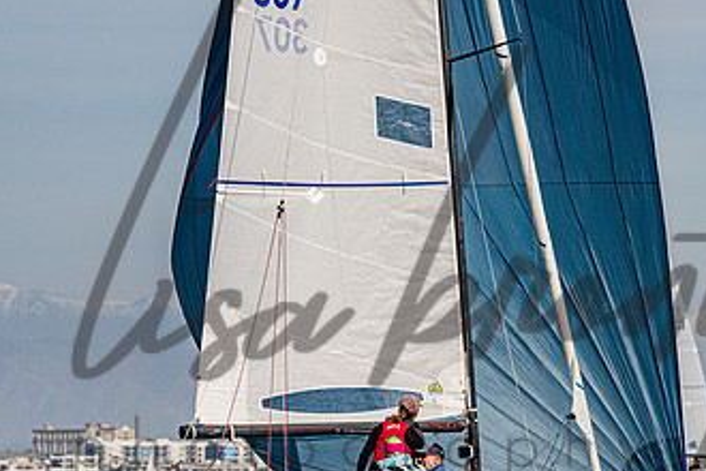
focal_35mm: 350
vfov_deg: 3.9
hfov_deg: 5.9
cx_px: 440
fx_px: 6863
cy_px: 361
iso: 320
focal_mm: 160
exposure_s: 1/5000
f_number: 5.6
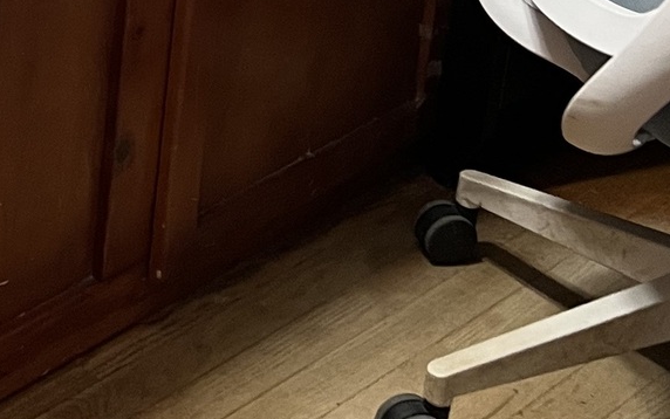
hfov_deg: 17.4
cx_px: -246
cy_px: -415
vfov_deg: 10.8
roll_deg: -0.7
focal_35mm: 111
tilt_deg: -17.8
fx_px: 2028
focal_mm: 5.1
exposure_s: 1/60
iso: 250
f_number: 1.6
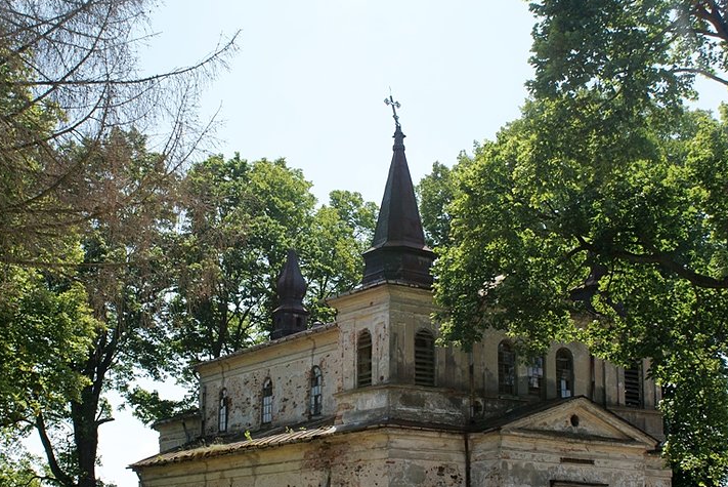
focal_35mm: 57
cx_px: 352
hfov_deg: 35.0
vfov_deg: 23.8
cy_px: 292
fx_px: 1153
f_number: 9
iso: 100
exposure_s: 1/160
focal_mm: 30
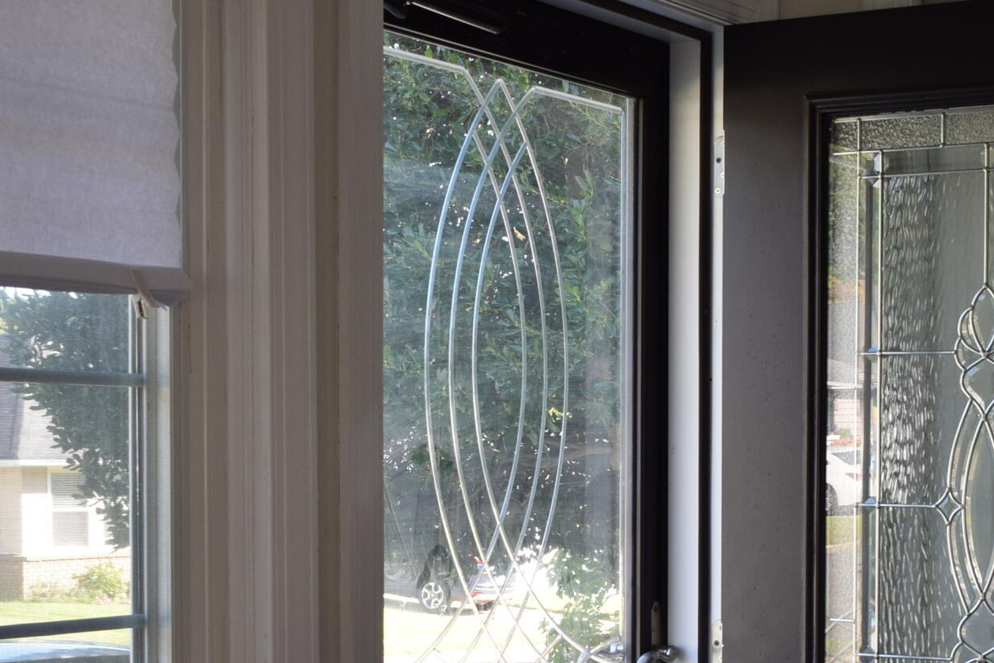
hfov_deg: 24.4
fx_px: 2270
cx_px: 775
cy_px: 588
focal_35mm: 82
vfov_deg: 16.4
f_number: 9
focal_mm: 23
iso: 400
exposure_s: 1/100
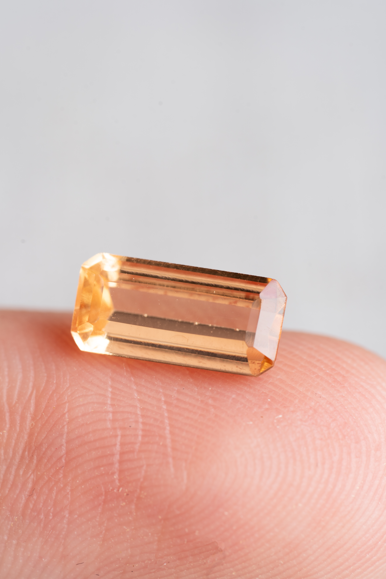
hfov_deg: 12.9
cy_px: 321
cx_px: 177
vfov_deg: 19.3
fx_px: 1705
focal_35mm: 106
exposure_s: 1/10
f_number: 7.1
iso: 100
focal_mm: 90
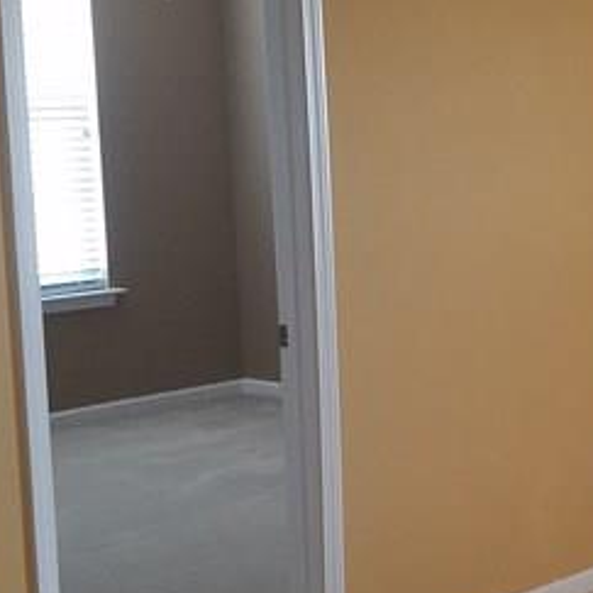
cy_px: 310
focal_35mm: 97
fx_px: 1880
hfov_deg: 16.7
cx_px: 822
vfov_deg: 17.9
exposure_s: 1/40
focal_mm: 4.2
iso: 125
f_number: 1.7
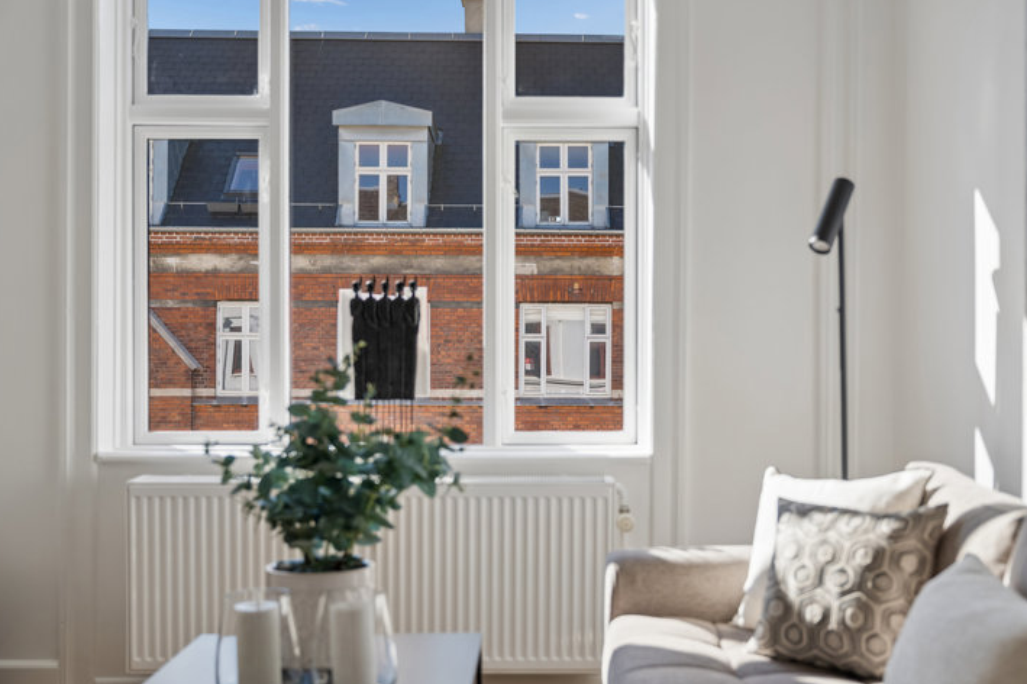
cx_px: 571
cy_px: 347
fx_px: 1255
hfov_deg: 44.4
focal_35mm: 44
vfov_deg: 30.5
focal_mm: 39
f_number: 3.2
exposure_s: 1/1000
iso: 160
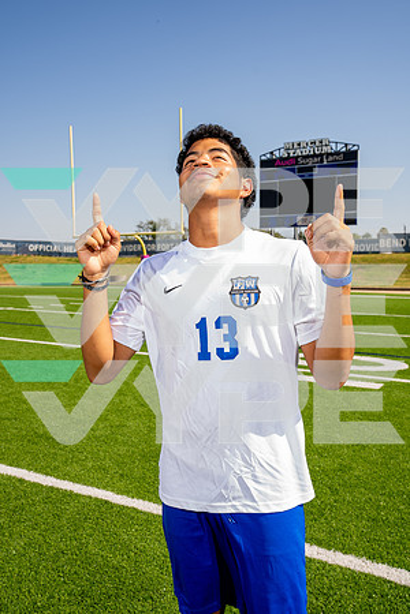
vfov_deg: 55.8
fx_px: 581
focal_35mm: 34
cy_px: 307
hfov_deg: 38.9
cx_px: 205
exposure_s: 1/125
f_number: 7.1
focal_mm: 34
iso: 50
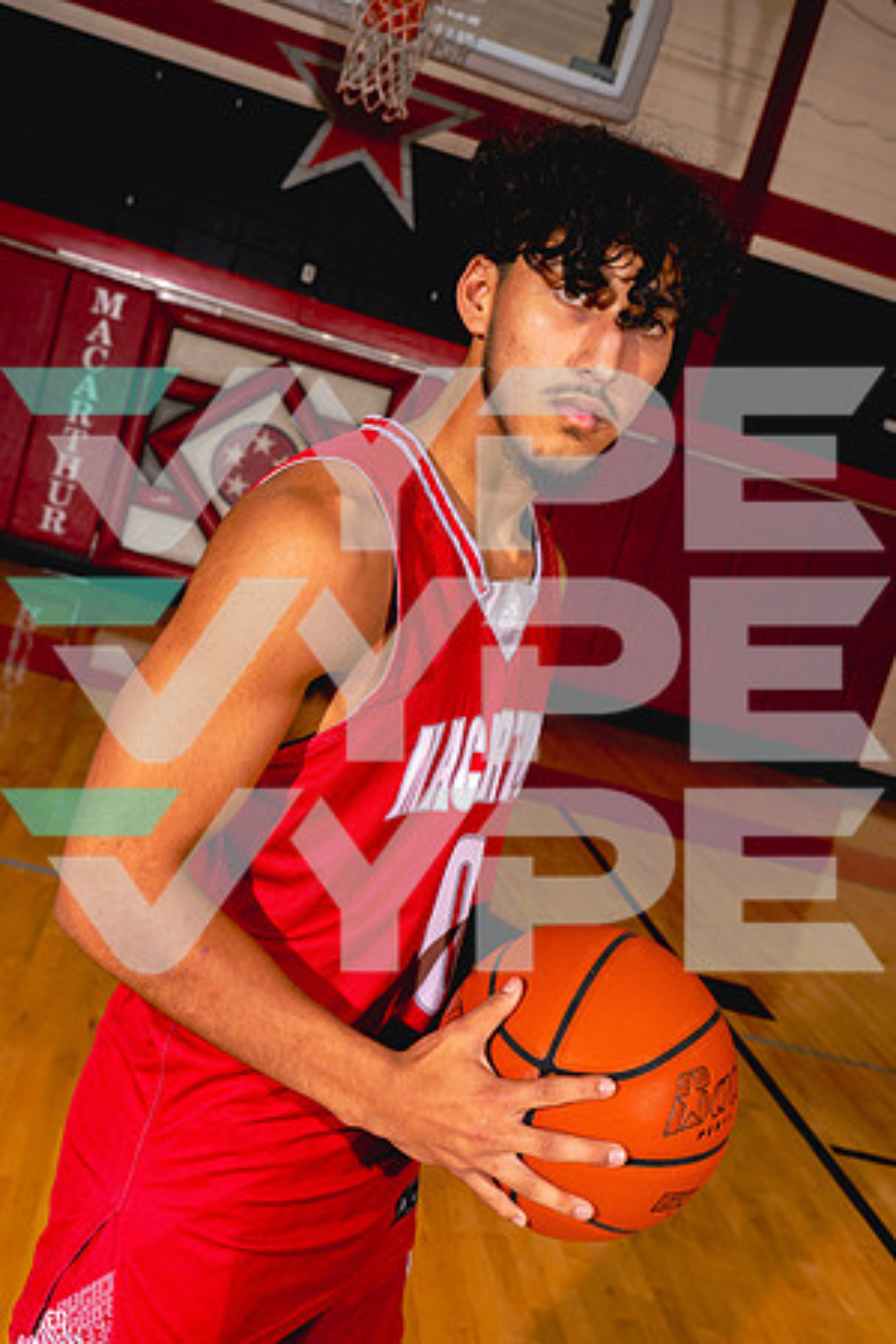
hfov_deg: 34.2
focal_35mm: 39
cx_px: 448
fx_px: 1456
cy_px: 672
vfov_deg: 49.6
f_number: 8
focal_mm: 39
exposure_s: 1/250
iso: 800
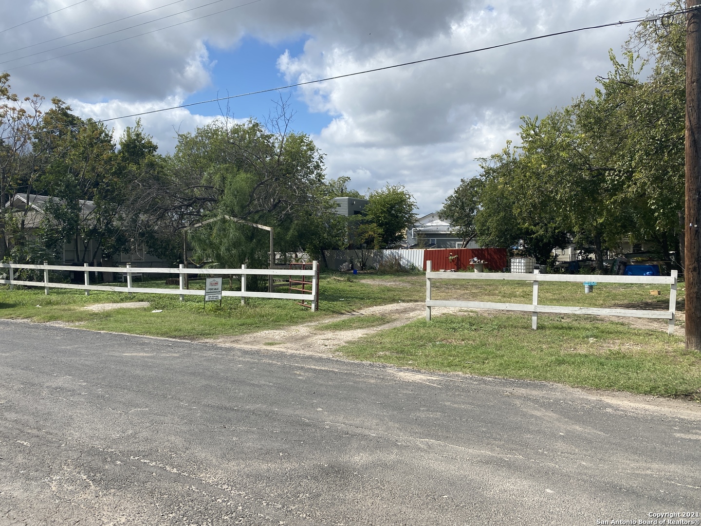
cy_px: 263
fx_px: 527
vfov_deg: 53.1
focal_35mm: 26
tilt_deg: -2.0
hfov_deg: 67.3
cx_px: 350
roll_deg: -0.8
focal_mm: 4.25
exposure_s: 1/3731
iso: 32
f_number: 1.8
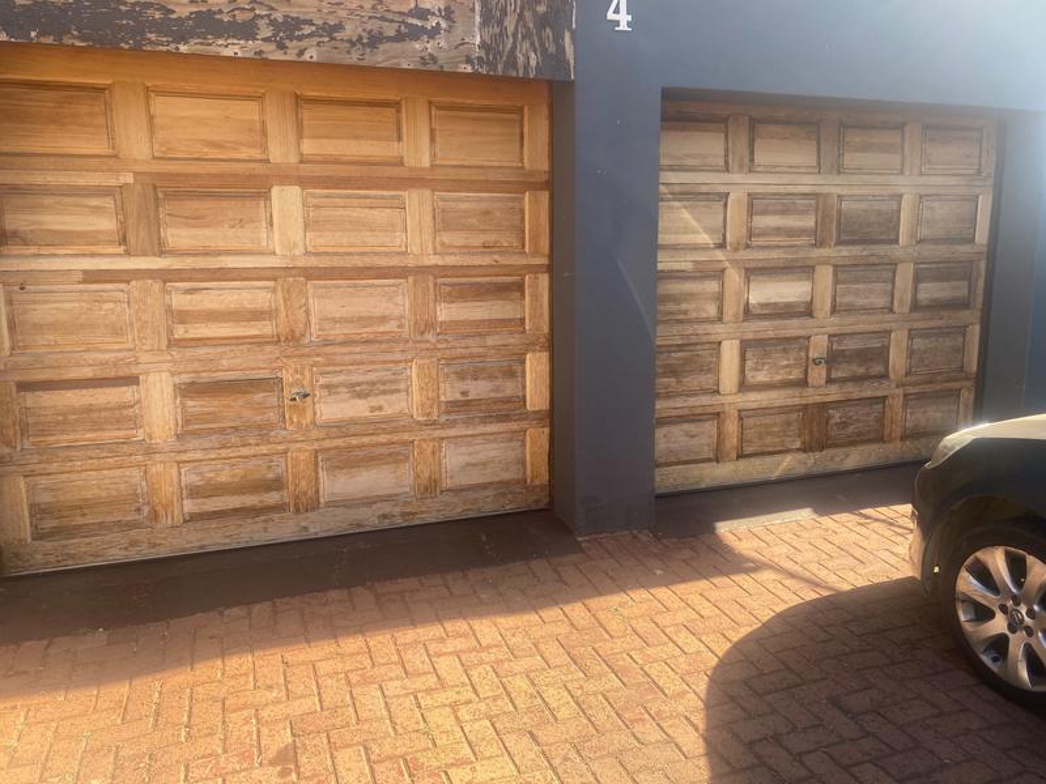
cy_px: 392
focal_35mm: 26
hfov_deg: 67.3
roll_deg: +0.2
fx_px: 786
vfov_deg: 53.1
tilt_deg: -10.1
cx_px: 523
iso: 32
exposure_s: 1/508
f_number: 1.8
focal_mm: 4.25
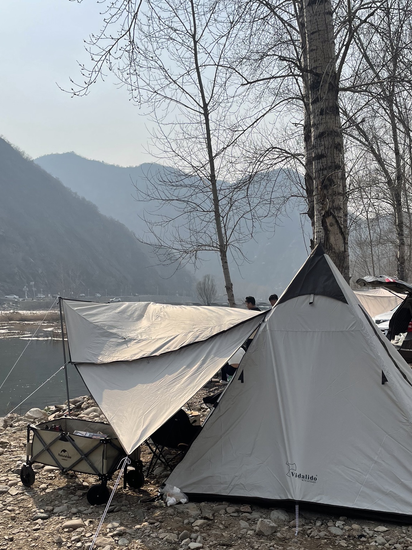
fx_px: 539
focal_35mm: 34
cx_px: 234
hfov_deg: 41.7
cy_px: 350
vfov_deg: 53.2
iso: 32
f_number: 1.6
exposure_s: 1/5291
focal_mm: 4.2
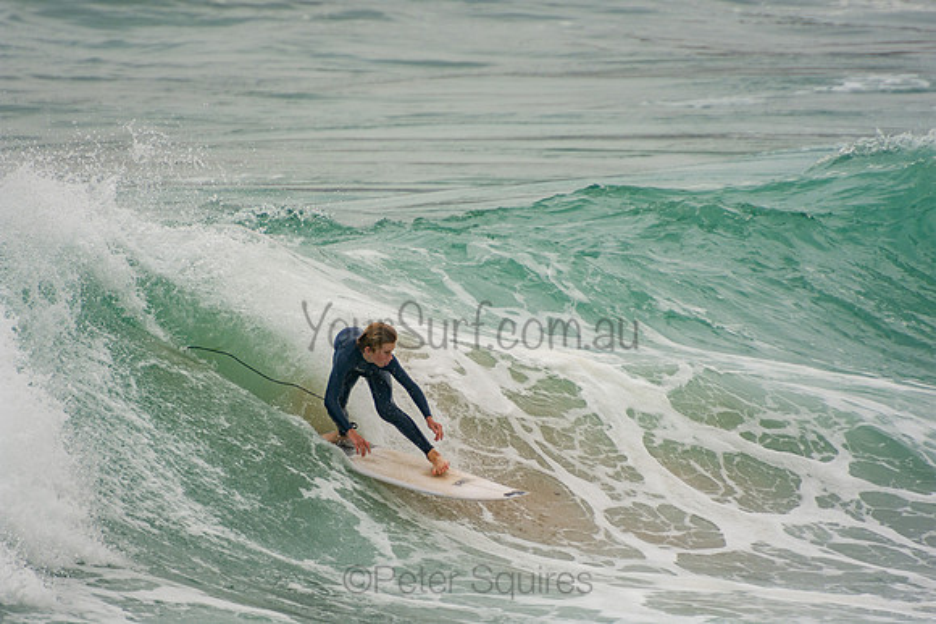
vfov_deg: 2.3
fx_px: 15603
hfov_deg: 3.4
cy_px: 312
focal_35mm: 600
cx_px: 468
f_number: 5.6
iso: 200
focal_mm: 400
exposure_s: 1/1250
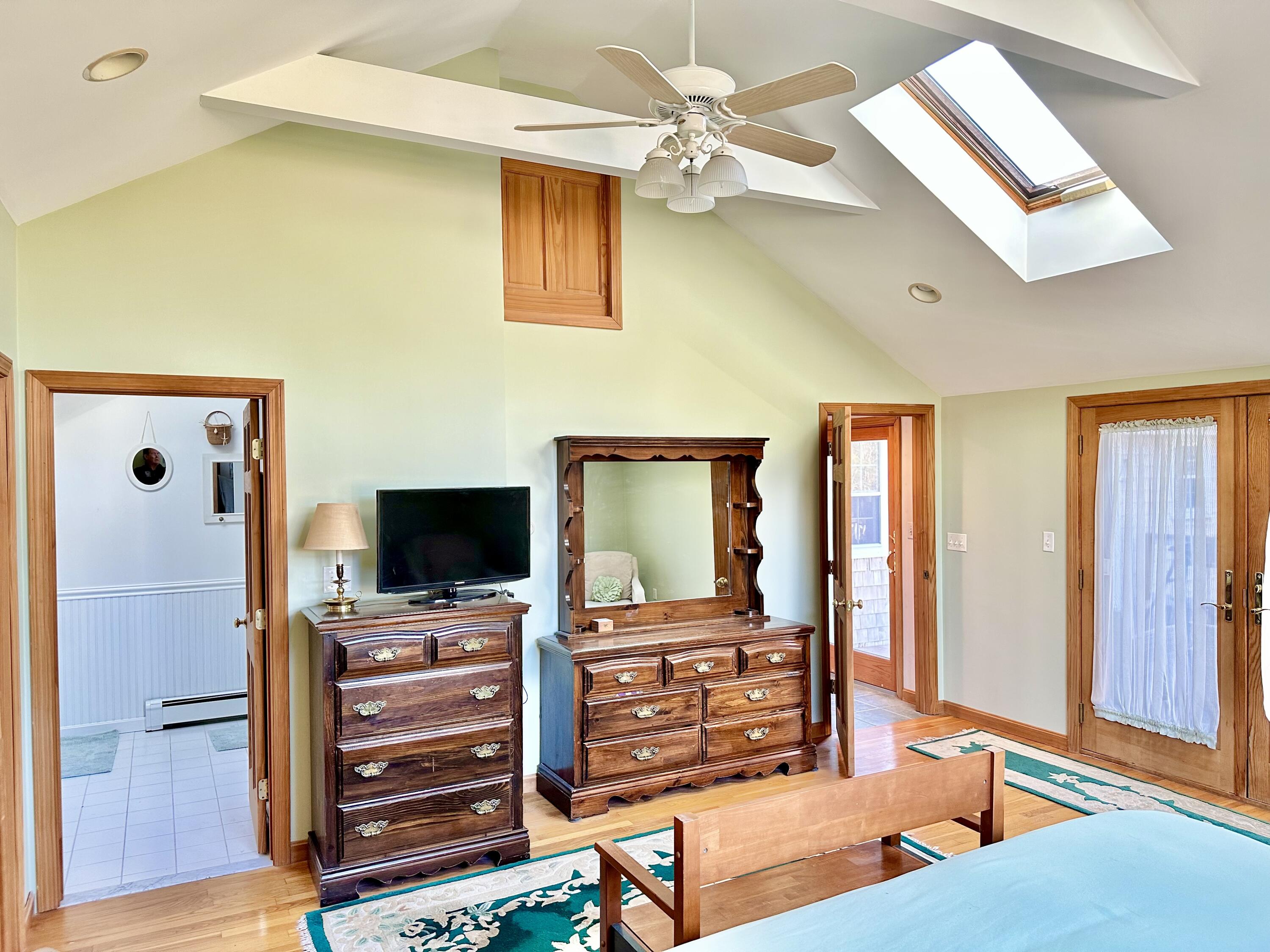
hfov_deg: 71.6
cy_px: 476
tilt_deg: -1.1
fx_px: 881
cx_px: 635
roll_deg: +0.7
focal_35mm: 24
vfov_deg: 56.8
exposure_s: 1/60
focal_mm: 6.86
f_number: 1.78
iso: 160
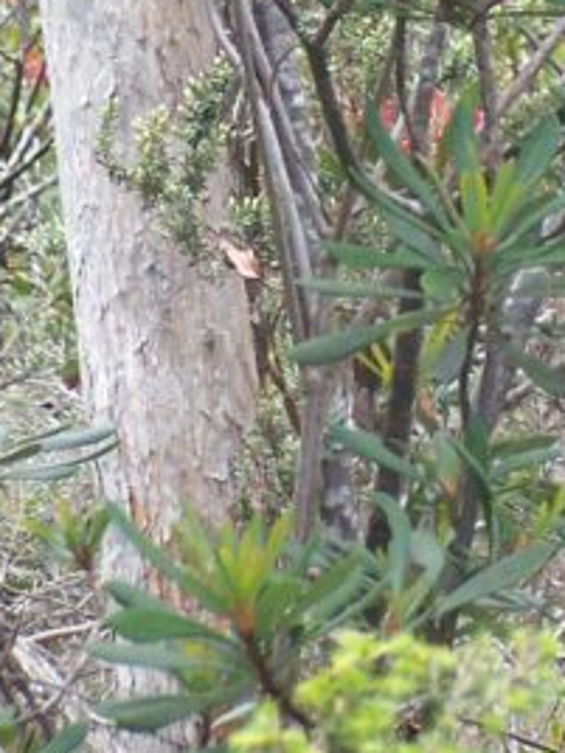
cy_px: -399
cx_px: 817
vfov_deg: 4.0
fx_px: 10642
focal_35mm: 489
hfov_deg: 3.0
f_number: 3.2
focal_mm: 21.2
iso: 160
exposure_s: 1/200
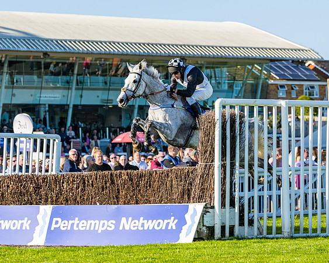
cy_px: 116
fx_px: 1666
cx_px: 155
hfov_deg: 11.3
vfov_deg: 9.0
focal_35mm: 171
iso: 200
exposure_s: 1/1250
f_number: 4
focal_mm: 102
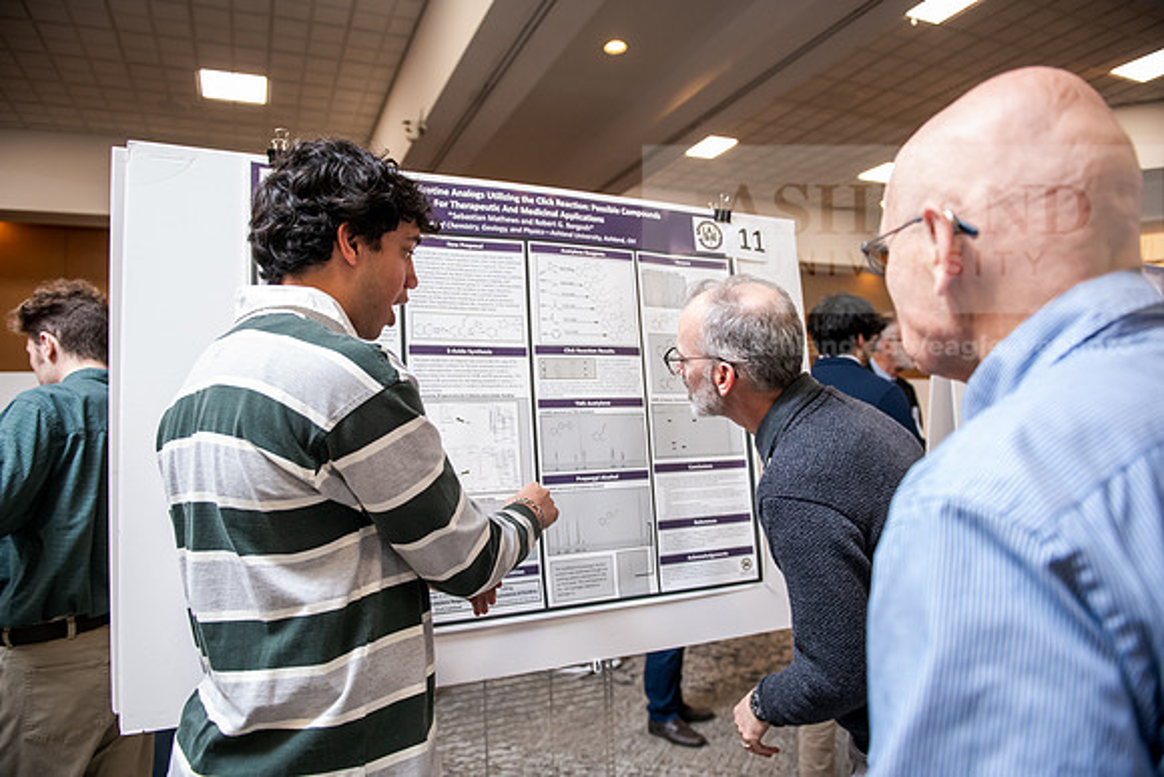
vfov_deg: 53.2
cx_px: 582
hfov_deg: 73.7
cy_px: 388
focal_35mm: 24
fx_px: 776
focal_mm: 24
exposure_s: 1/200
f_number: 3.2
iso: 1600
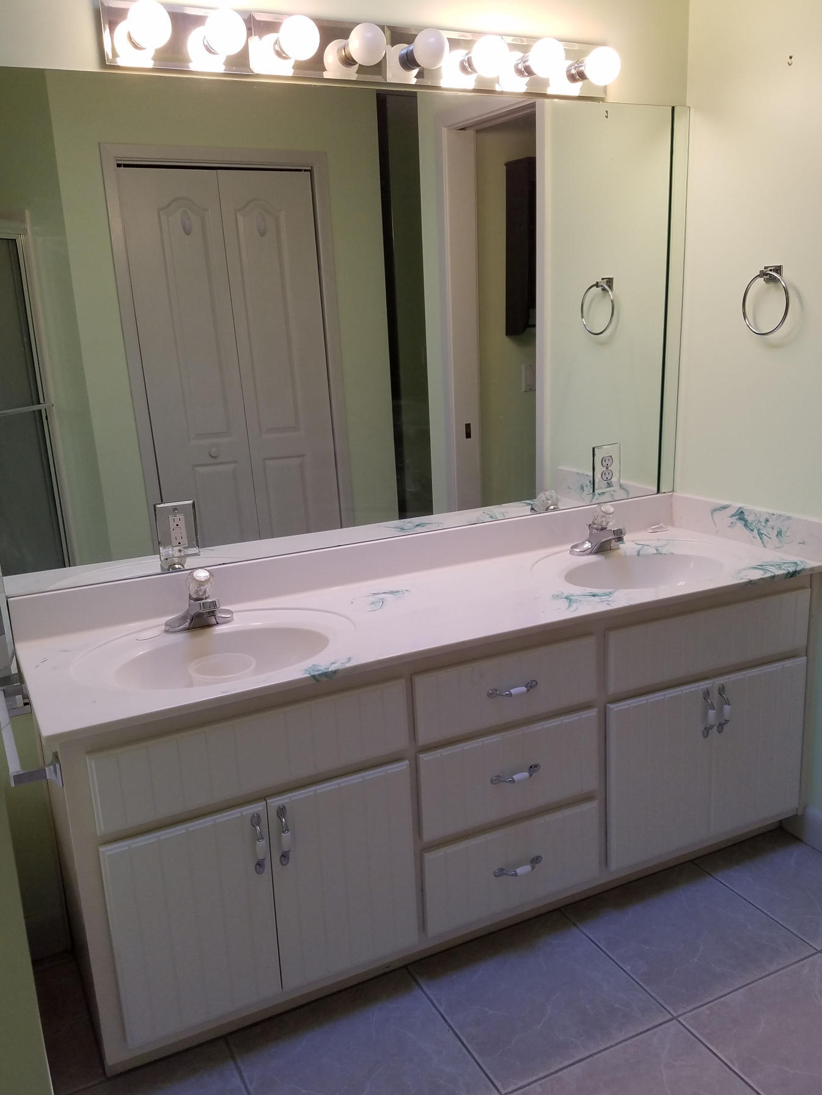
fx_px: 918
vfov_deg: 61.6
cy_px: 579
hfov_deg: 48.2
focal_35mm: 29
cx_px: 439
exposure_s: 1/60
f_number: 1.7
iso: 64
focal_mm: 4.2
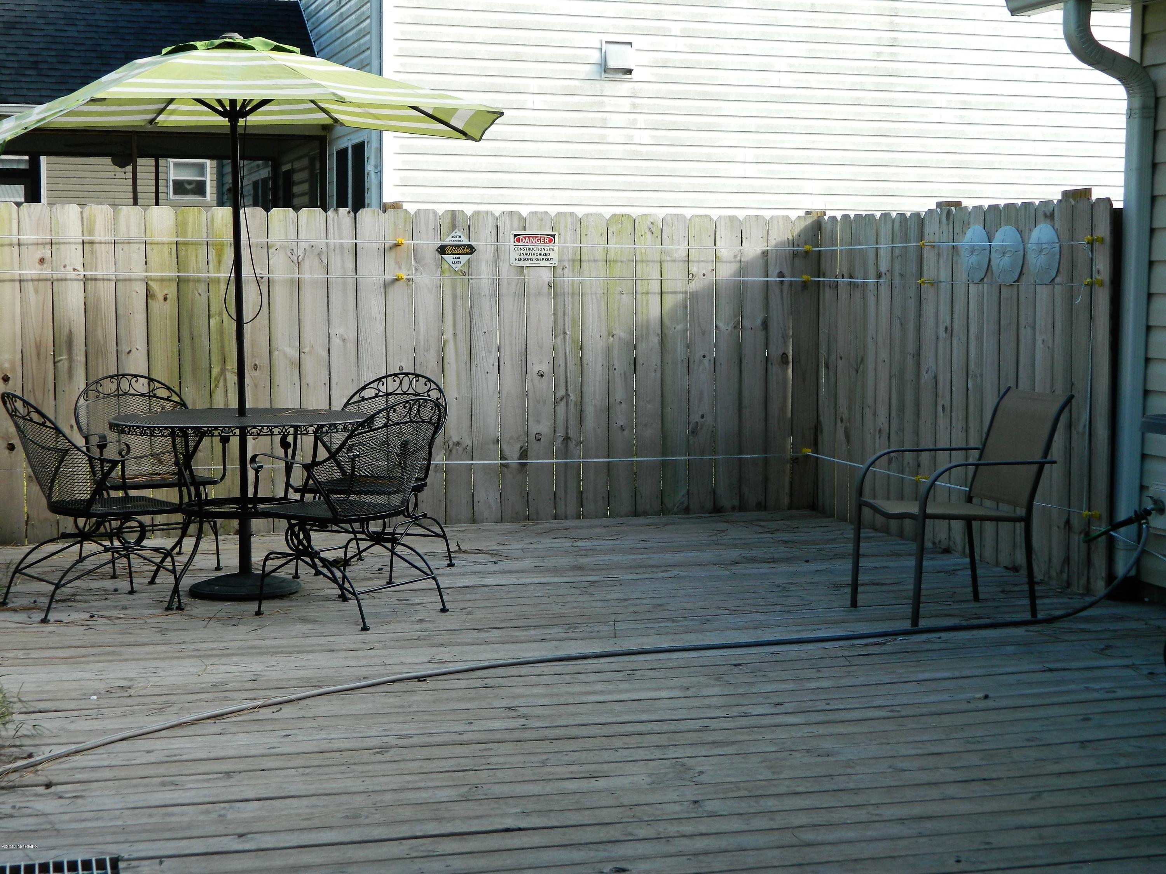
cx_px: 583
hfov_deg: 33.8
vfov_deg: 25.7
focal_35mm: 57
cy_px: 437
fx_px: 1920
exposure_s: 1/160
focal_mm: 10.2
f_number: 3.8
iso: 80
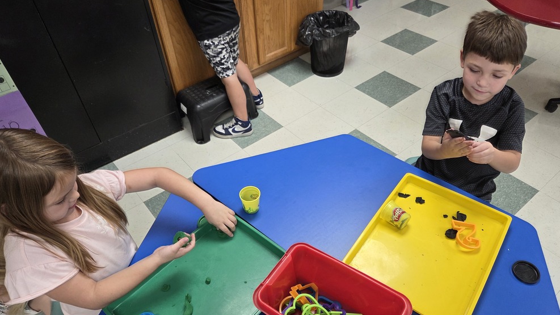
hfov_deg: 71.9
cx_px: 281
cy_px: 170
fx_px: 386
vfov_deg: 44.3
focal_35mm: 26
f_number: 1.8
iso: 125
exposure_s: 1/60
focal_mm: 5.4
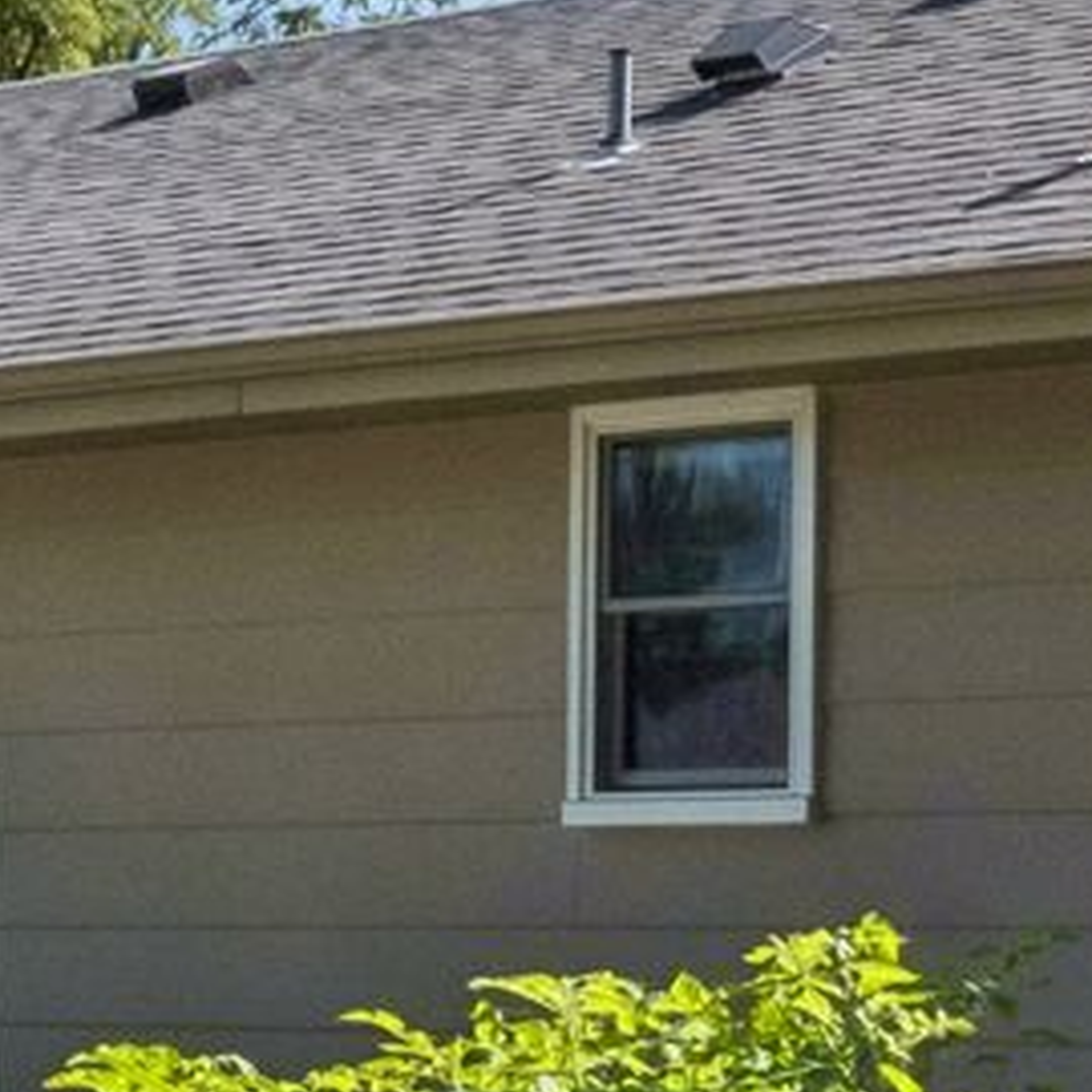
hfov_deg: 12.5
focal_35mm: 139
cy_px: 671
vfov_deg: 12.6
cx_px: 825
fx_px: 4961
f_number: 14
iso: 400
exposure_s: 1/400
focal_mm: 15.1
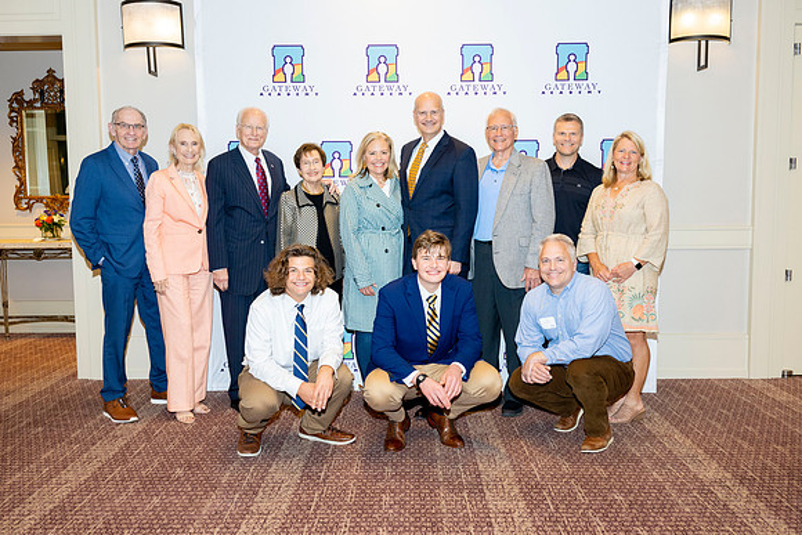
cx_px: 401
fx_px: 746
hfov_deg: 56.5
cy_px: 268
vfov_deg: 39.4
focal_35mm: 34
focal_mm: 33.5
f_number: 5.6
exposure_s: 1/125
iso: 1000
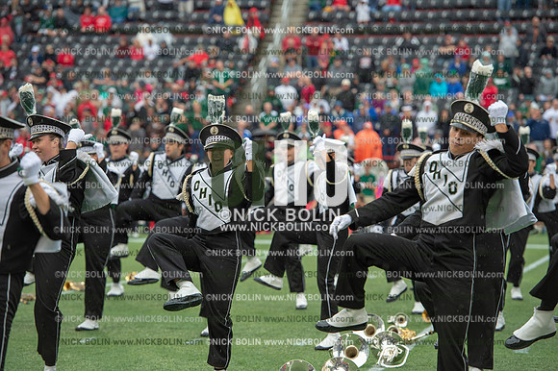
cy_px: 186
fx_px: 2478
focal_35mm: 160
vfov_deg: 8.6
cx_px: 279
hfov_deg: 12.8
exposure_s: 1/500
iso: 400
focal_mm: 160
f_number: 4
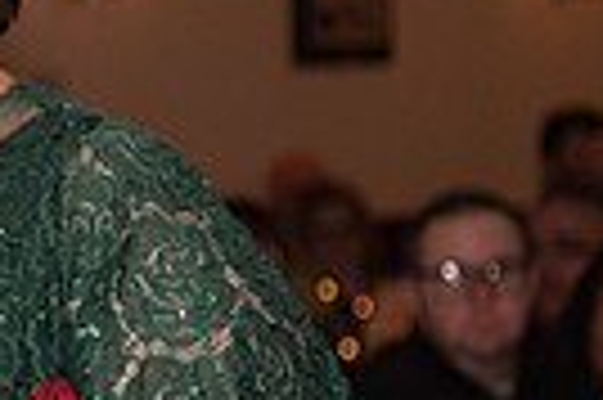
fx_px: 4718
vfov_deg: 4.9
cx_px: -526
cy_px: 231
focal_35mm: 282
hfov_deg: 7.1
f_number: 4
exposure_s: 1/200
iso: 800
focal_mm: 65
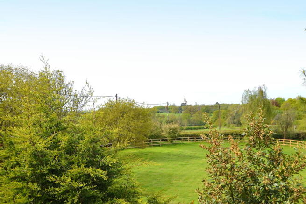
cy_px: 102
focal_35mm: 36
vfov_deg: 36.9
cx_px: 153
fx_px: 306
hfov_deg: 53.1
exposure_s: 1/200
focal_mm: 24
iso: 100
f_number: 7.1
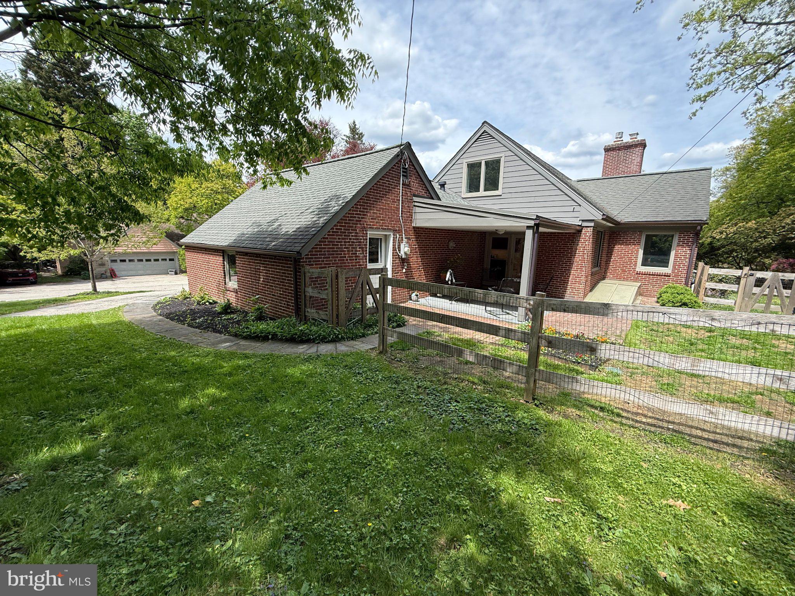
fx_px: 322
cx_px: 398
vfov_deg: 85.7
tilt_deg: -9.7
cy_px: 298
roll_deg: -2.0
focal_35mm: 14
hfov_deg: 102.1
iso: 64
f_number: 2.2
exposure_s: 1/644
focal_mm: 2.22
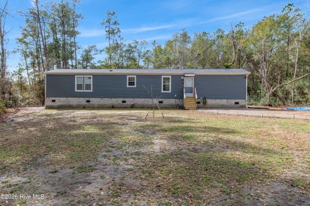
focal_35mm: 22
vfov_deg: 57.2
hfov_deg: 78.6
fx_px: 189
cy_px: 103
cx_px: 155
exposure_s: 1/250
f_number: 8
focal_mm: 15
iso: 100
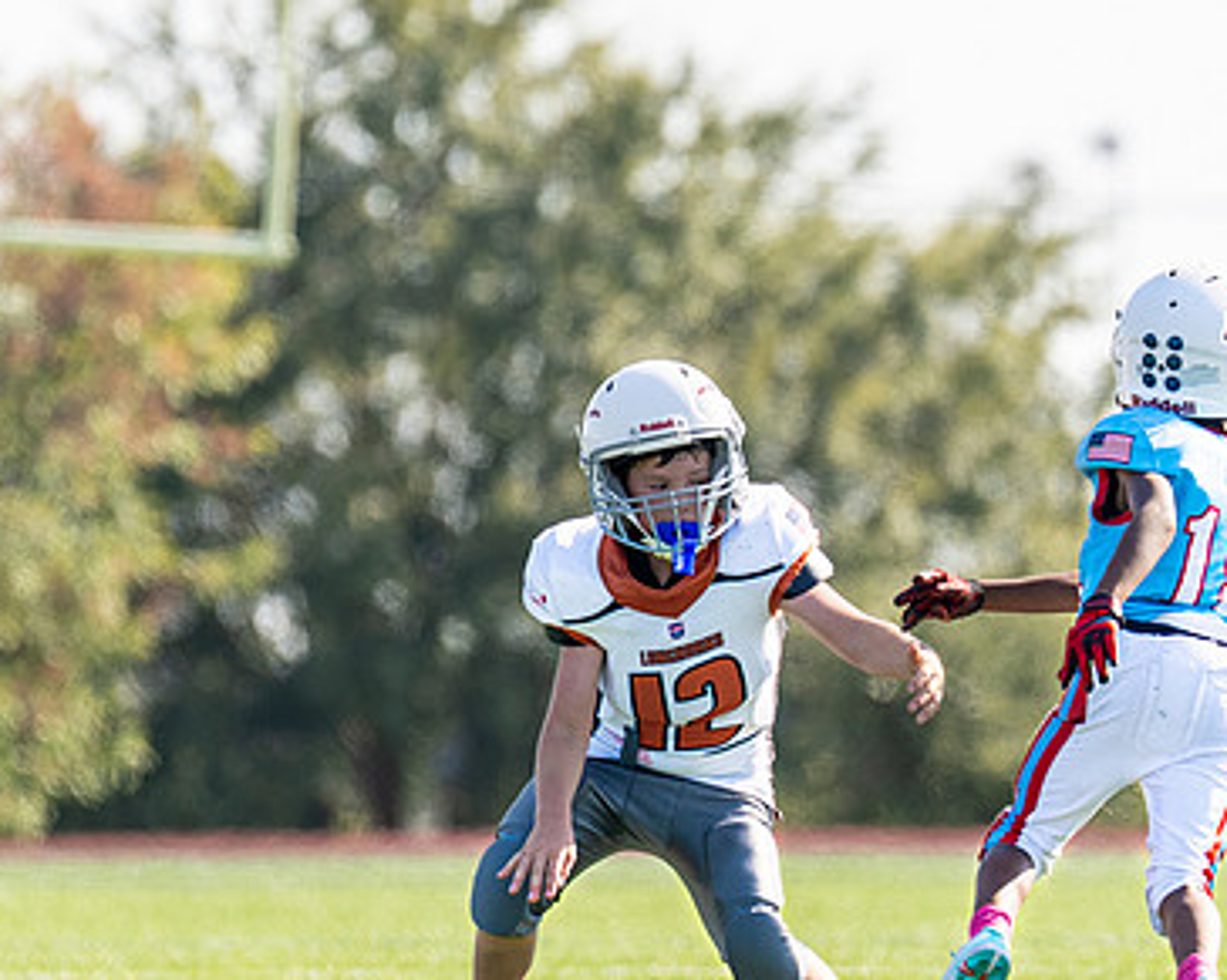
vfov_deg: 2.2
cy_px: 540
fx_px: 25413
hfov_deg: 2.8
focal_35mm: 700
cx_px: 507
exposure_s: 1/1250
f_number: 2.8
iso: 100
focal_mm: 200
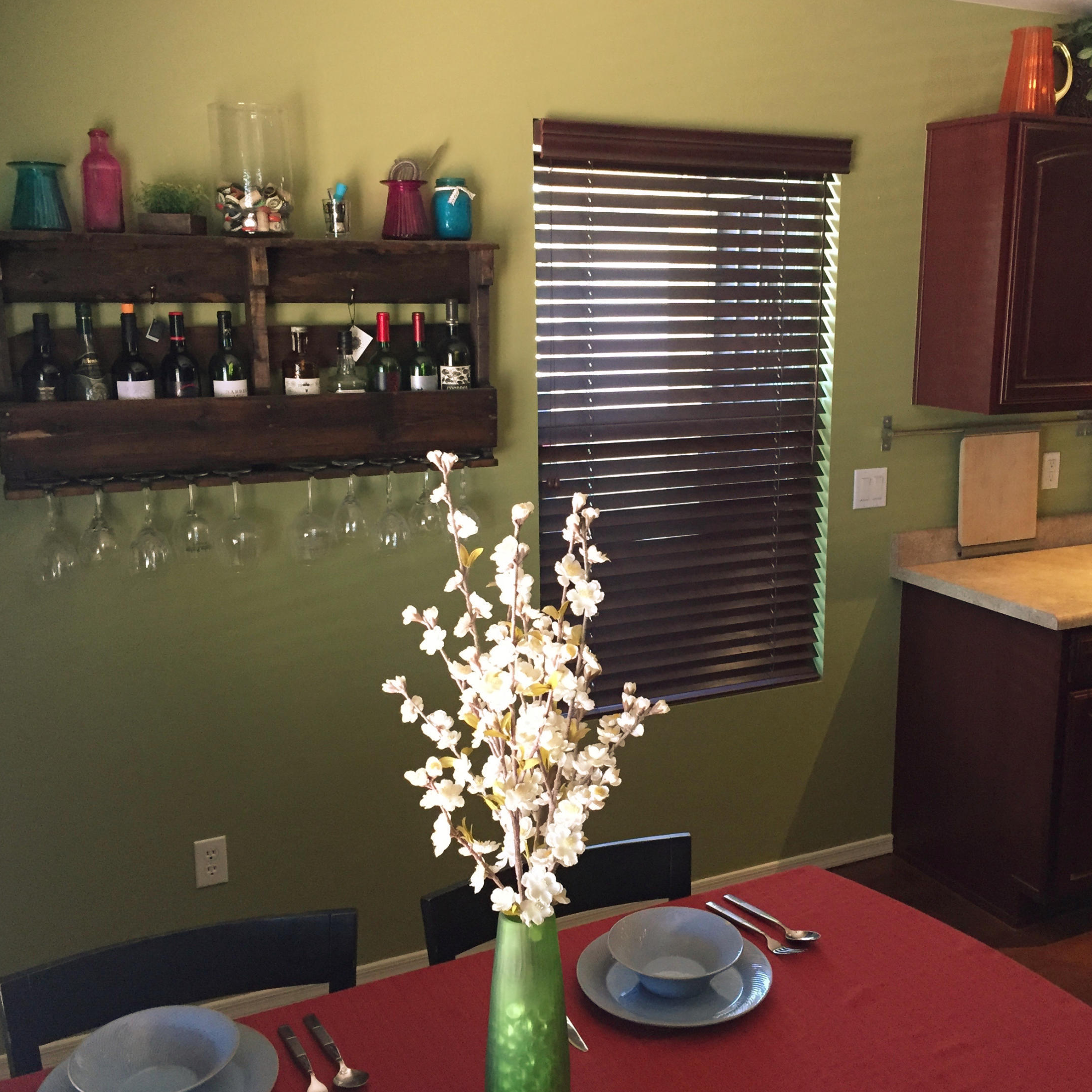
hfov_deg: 47.0
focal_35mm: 35
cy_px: 540
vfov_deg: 47.2
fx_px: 1249
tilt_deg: -11.3
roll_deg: -0.6
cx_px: 636
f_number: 2.2
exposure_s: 1/30
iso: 200
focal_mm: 4.15
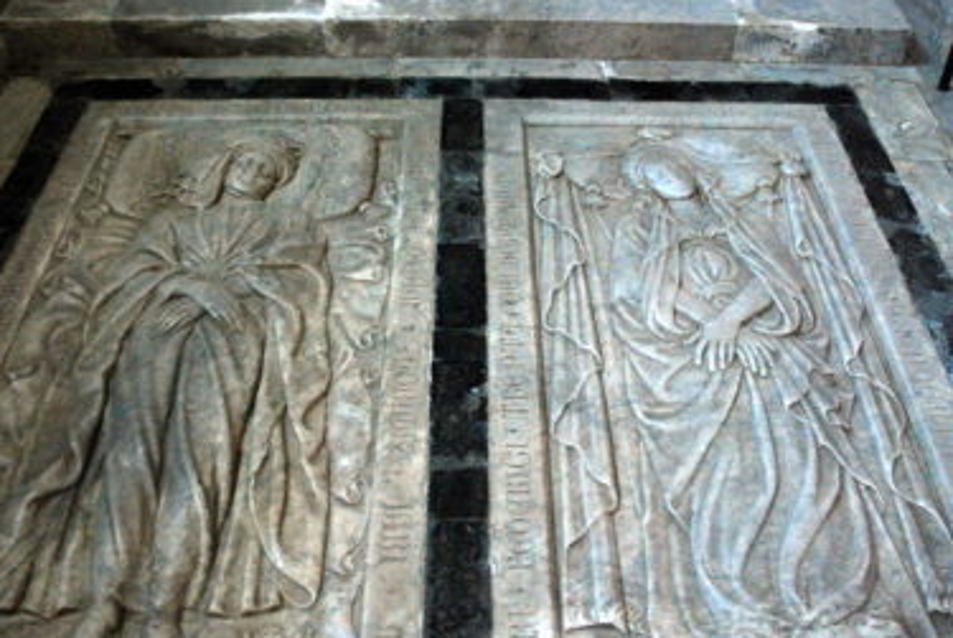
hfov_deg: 53.1
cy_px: 380
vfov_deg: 36.8
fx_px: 954
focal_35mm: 36
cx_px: 452
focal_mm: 18
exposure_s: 1/13
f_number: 3.5
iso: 1600
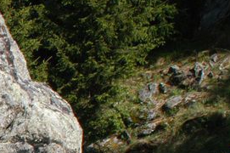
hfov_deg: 7.8
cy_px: 261
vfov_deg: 5.4
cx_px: -274
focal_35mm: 248
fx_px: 1585
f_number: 9
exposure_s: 1/320
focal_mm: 35
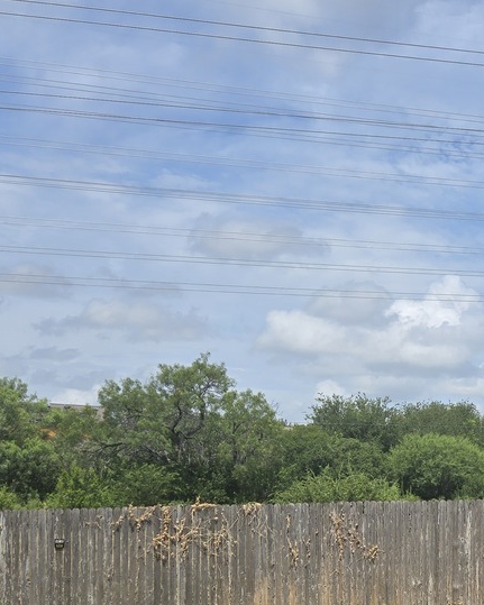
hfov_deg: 23.0
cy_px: 516
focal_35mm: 60
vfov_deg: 30.4
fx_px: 1075
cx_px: 597
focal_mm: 5.4
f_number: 1.8
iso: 25
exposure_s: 1/2180
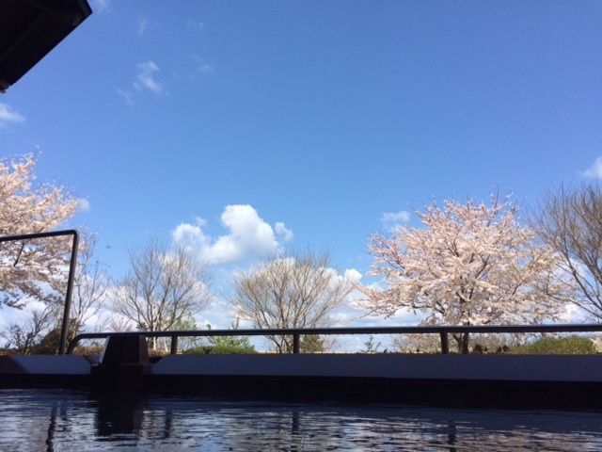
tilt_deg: +13.3
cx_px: 301
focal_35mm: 29
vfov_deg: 48.2
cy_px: 226
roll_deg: -0.9
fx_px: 504
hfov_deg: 61.7
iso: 32
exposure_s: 1/2740
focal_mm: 4.15
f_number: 2.2
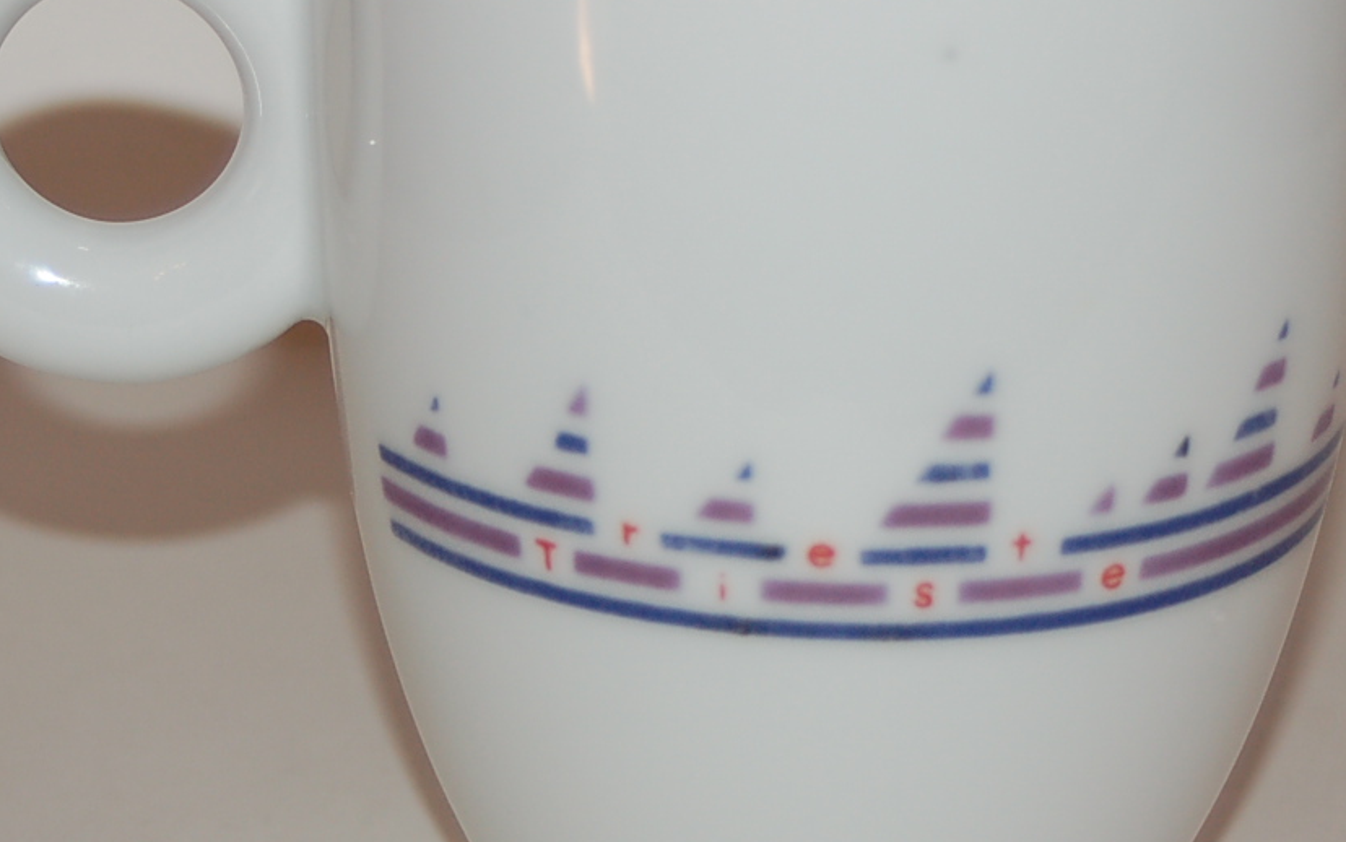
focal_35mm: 172
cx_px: 725
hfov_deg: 12.2
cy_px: 307
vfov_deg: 7.6
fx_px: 6311
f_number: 5.3
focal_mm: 62
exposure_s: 1/60
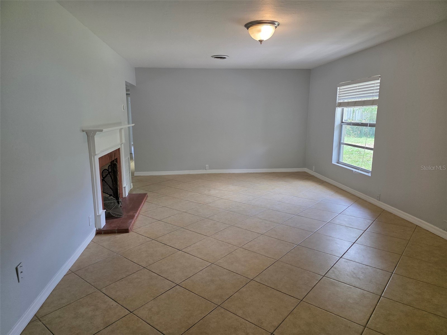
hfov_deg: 73.9
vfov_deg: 58.9
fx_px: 297
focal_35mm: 23
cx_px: 224
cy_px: 168
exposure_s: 1/180
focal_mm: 6.3
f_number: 1.7
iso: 160
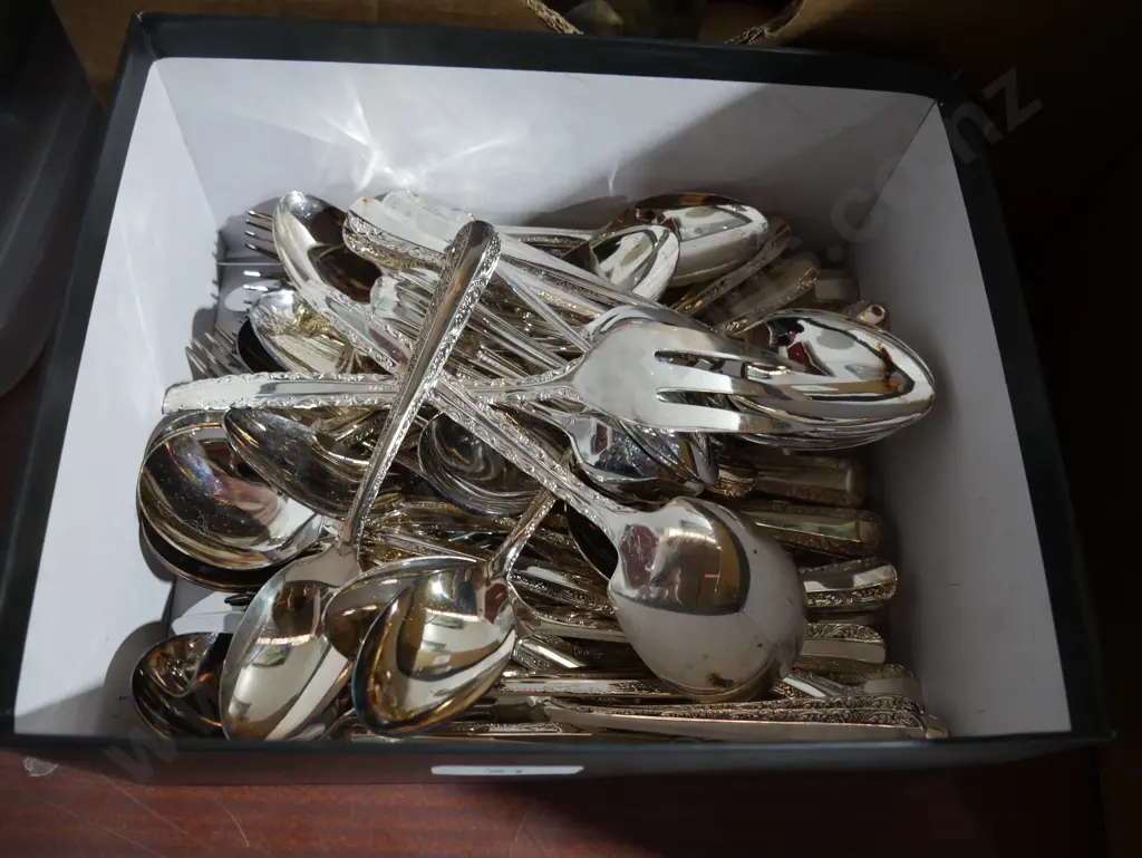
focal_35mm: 28
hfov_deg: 63.4
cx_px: 571
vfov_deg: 49.8
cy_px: 429
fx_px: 924
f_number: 3.5
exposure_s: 1/60
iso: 800
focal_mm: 14
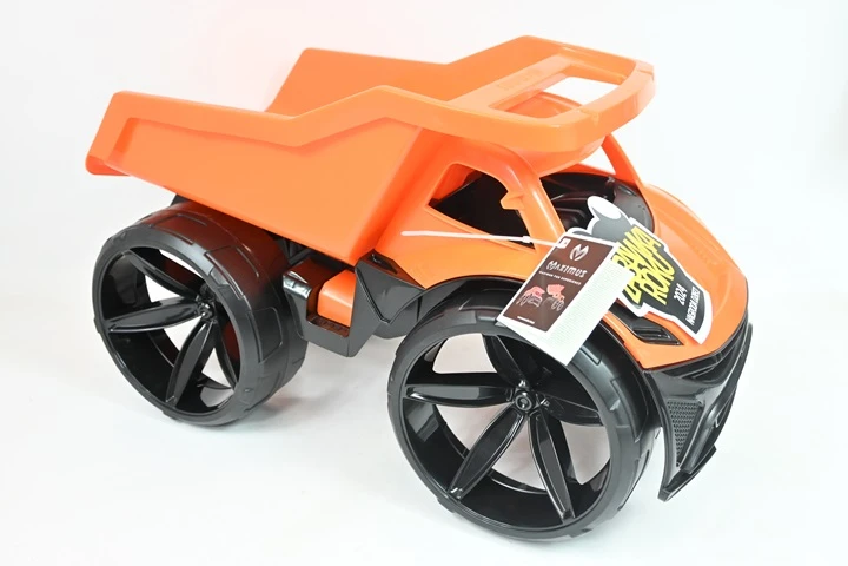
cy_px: 283
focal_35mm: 33
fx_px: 777
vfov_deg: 40.0
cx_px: 424
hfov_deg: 57.2
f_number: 4
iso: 800
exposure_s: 1/125
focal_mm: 22
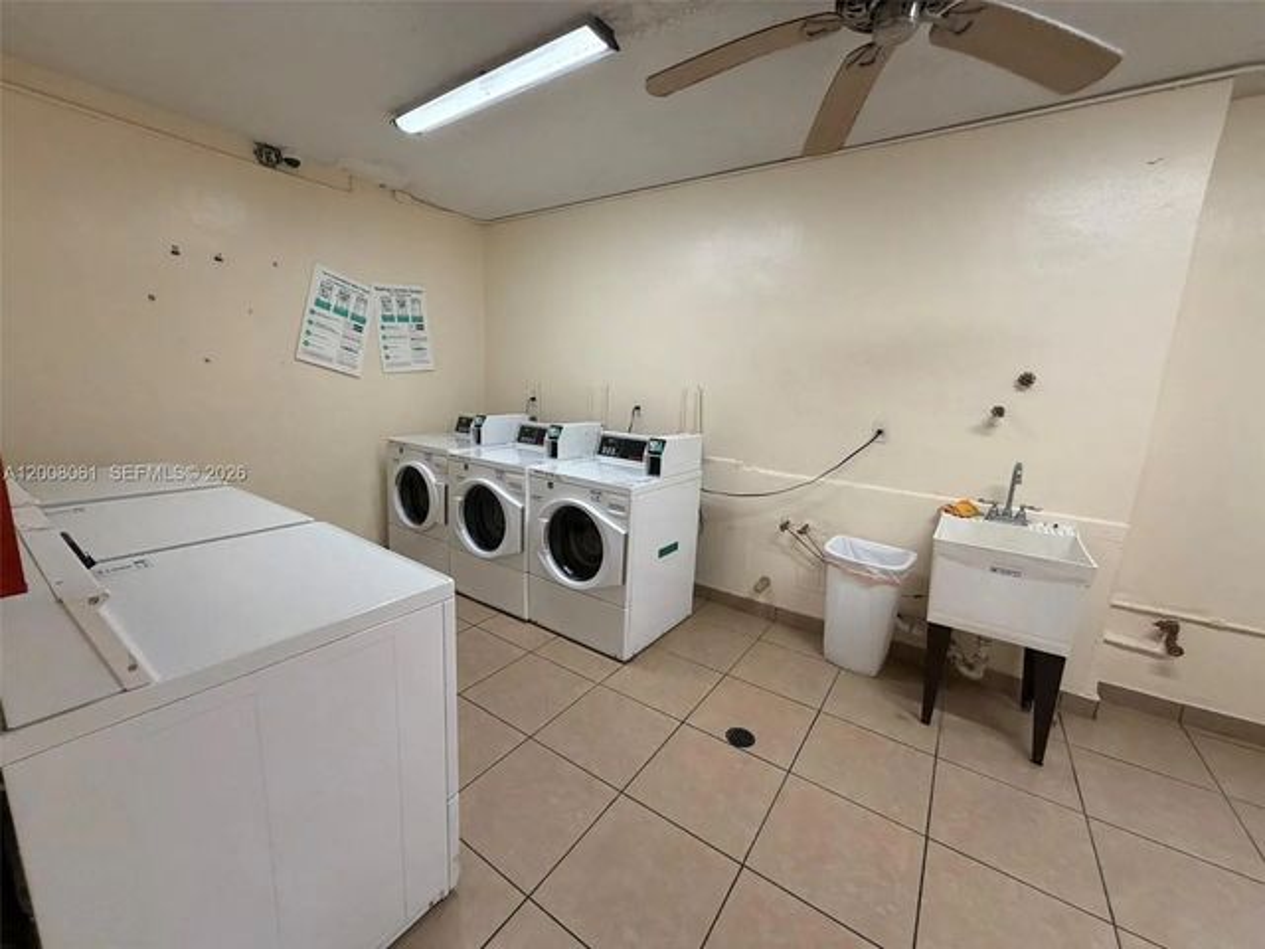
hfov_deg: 102.1
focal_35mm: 14
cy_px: 474
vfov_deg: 85.7
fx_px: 512
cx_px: 632
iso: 250
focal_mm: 2.22
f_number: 2.2
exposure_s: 1/120
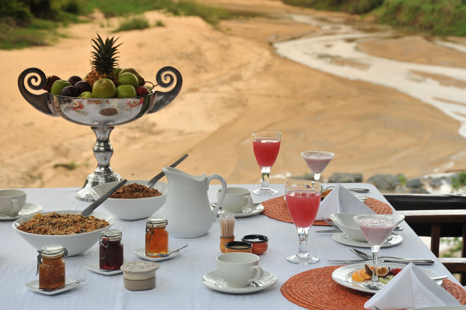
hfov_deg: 23.9
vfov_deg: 16.0
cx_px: 233
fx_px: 1099
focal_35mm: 85
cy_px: 155
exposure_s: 1/250
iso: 800
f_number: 9
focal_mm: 85
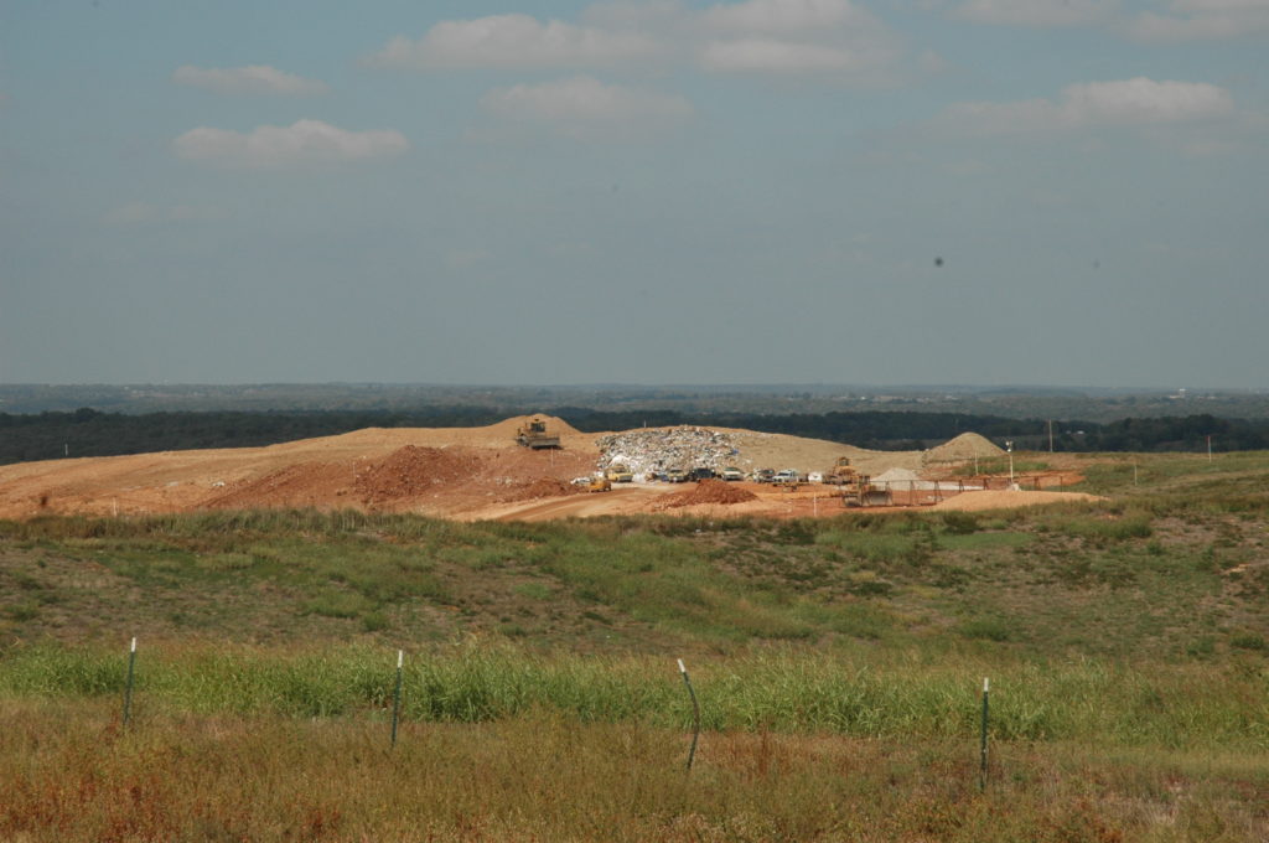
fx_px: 3697
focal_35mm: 105
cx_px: 634
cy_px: 422
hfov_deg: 19.5
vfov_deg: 13.0
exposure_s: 1/500
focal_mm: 70
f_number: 14
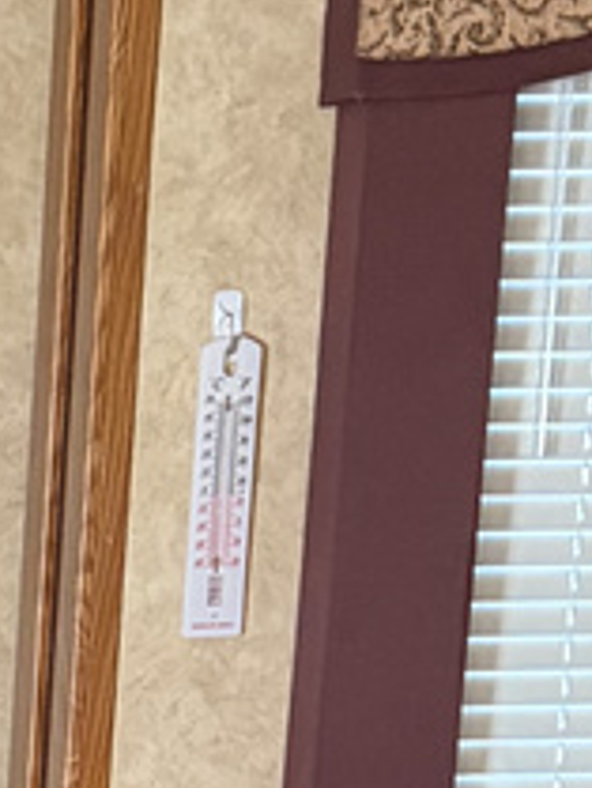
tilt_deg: -17.4
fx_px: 4009
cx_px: -833
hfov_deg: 7.8
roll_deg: +1.1
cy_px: 1780
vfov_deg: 10.0
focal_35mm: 176
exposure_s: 1/60
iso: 500
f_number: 1.78
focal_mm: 6.76
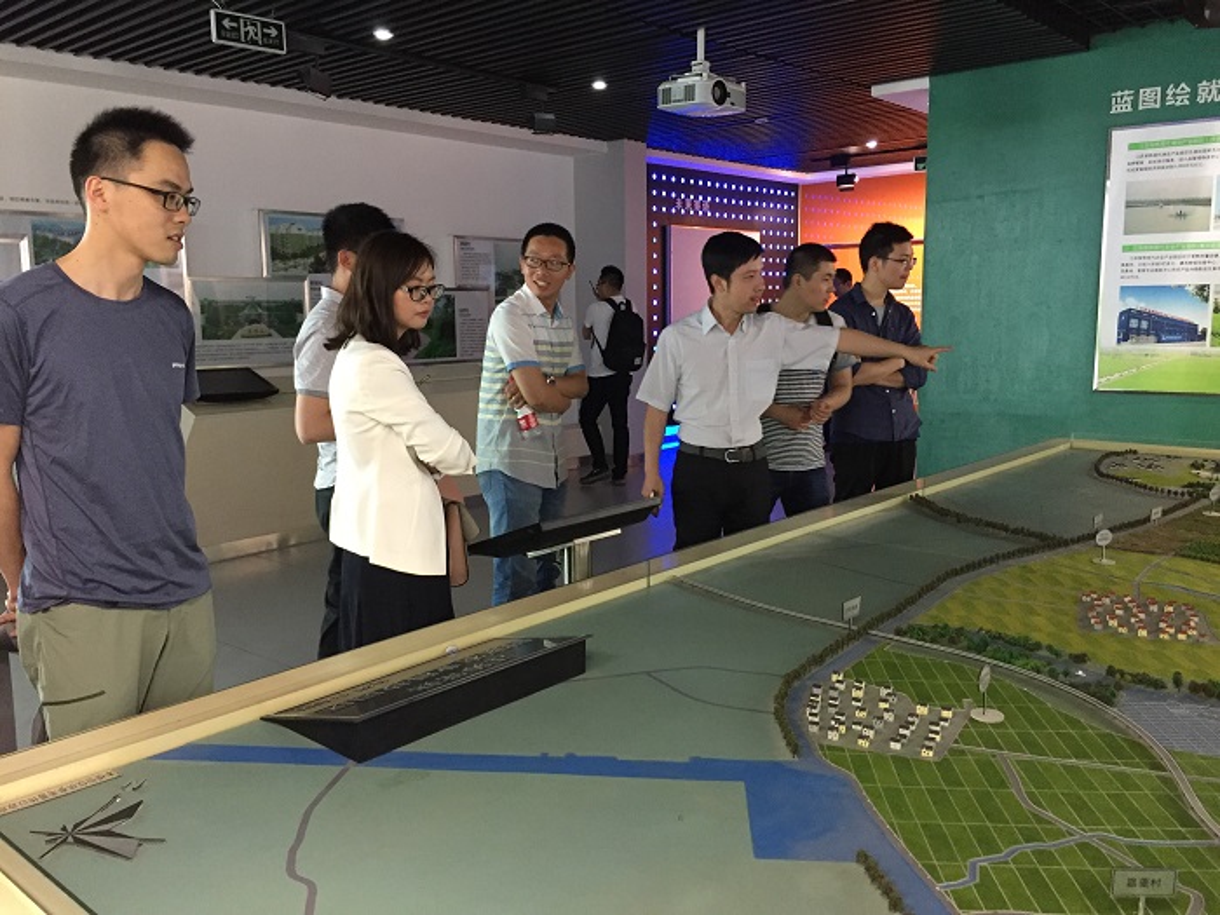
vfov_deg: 48.2
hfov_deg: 61.7
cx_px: 610
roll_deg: -0.2
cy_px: 458
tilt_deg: -7.9
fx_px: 1022
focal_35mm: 29
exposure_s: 1/33
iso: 320
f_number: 2.2
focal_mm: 4.15
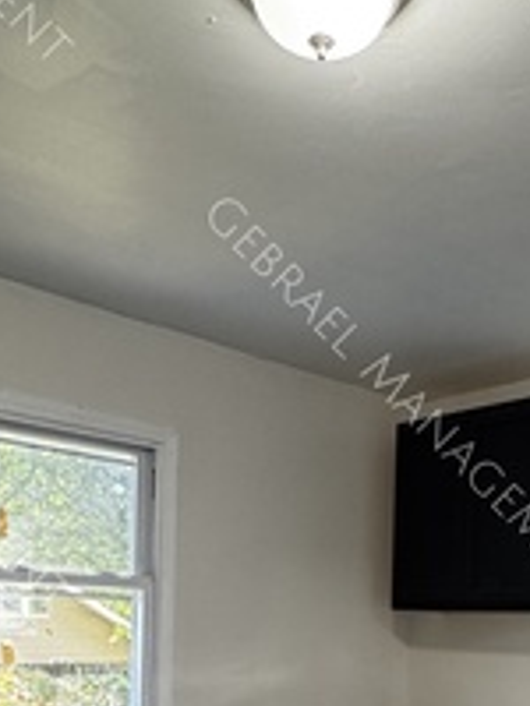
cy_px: 642
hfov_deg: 33.8
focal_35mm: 42
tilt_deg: -2.2
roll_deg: -0.4
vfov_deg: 41.1
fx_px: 857
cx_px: 385
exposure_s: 1/60
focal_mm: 2.22
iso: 200
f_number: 2.2
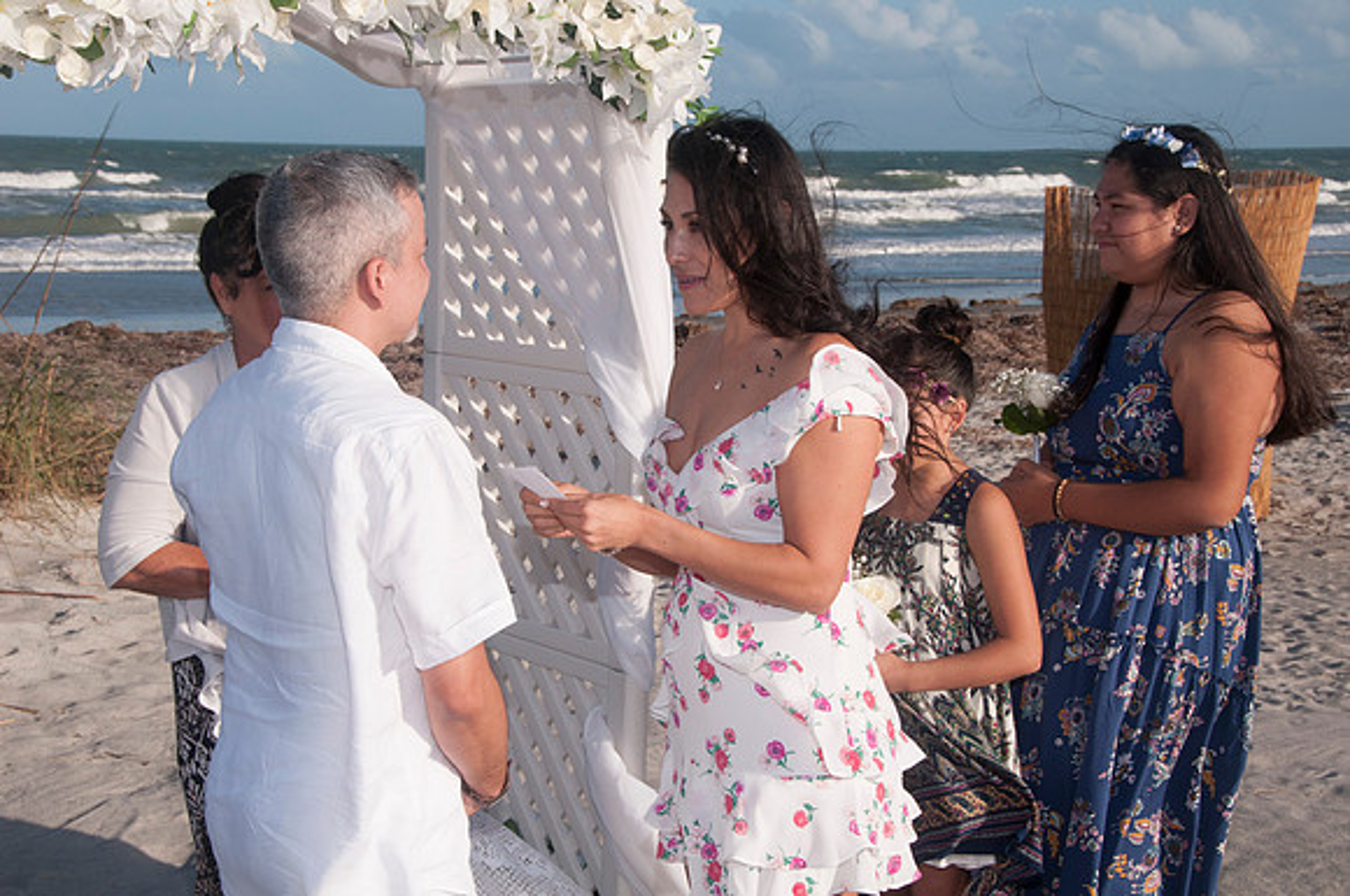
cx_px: 675
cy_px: 448
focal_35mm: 60
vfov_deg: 22.6
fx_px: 2247
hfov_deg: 33.4
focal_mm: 40
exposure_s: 1/250
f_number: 13
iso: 100
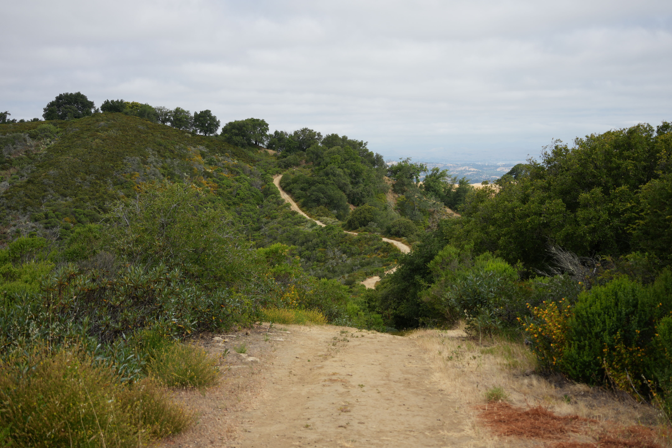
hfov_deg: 39.6
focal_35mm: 50
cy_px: 224
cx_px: 336
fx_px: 933
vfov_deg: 27.0
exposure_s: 1/800
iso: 125
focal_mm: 50
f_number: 4.5
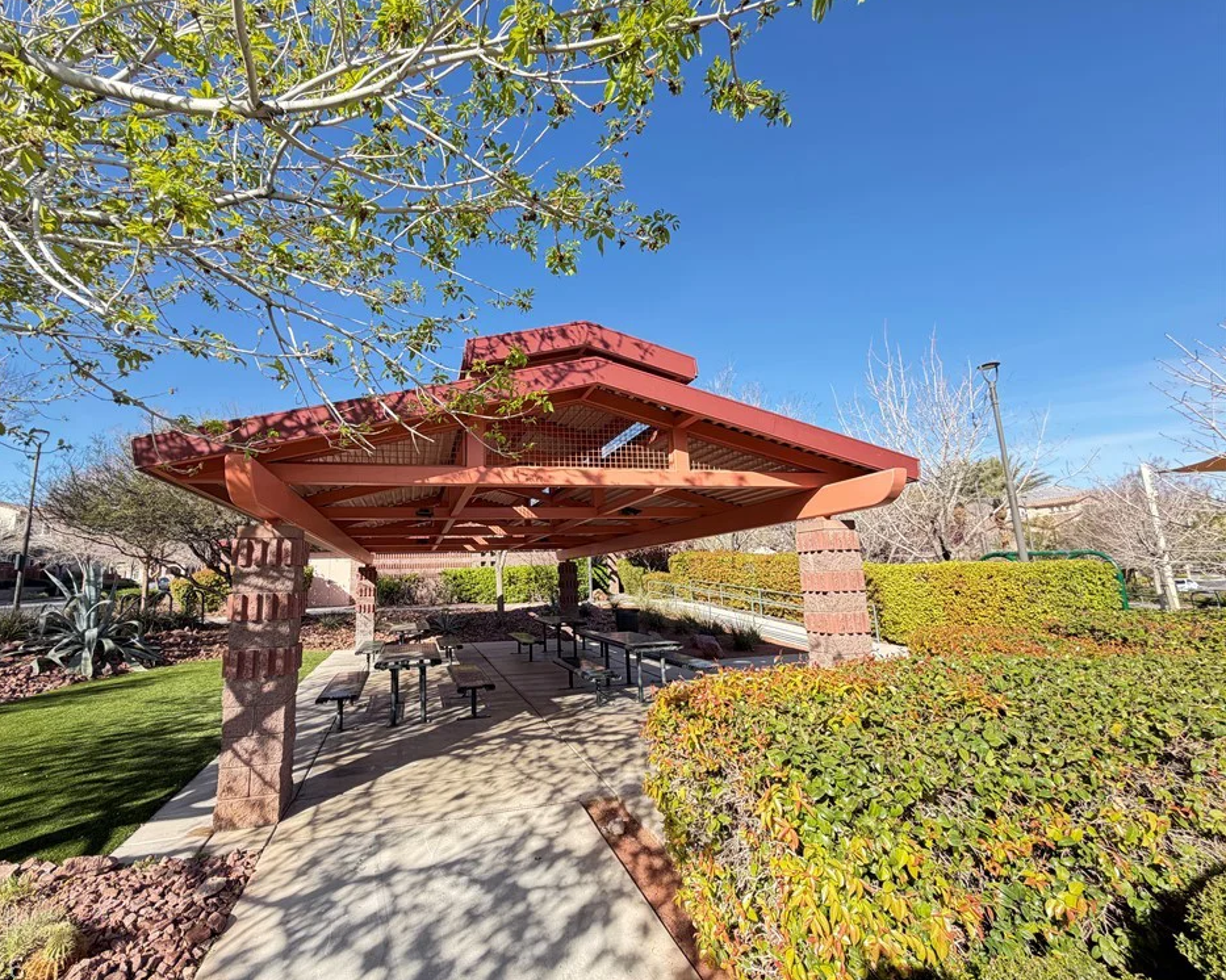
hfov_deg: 96.5
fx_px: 544
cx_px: 555
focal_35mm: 15
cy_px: 486
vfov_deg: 84.0
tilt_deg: +10.0
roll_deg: +3.1
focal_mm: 2.22
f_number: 2.2
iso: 40
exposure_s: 1/233
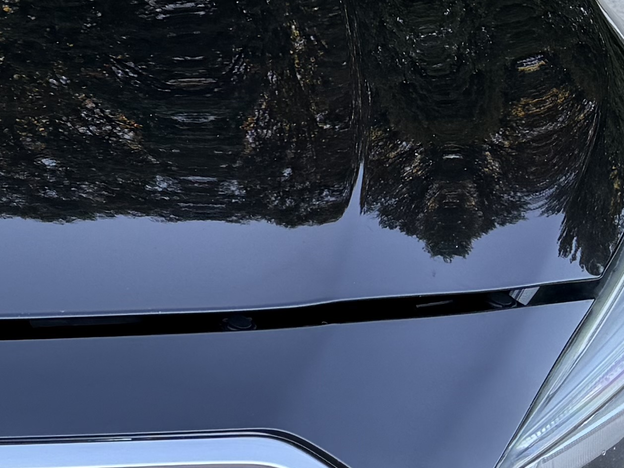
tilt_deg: -18.4
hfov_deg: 15.8
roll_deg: +1.3
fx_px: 1964
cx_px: -448
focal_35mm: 109
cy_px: 38
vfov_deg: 13.4
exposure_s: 1/170
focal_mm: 6.76
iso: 80
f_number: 1.78
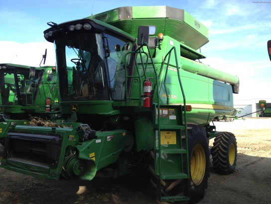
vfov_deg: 40.7
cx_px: 136
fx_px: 274
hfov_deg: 52.6
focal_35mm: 35
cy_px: 102
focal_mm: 4.28
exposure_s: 1/445
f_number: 2.4
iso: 50
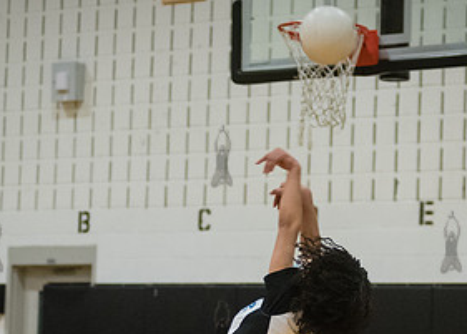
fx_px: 2495
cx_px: 301
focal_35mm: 188
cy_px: 297
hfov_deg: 10.7
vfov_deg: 7.6
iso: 5000
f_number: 3.2
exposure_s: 1/400
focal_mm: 80
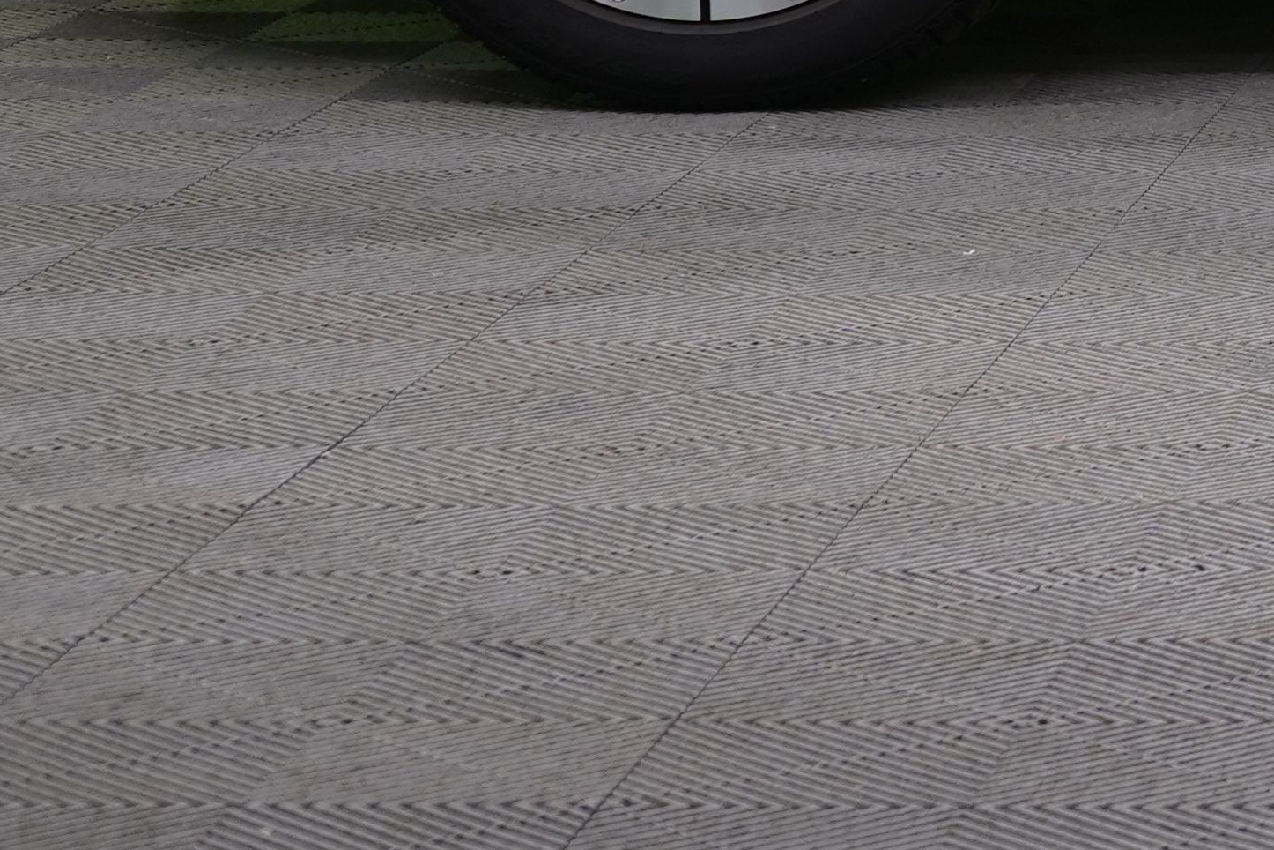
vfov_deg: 6.8
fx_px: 6900
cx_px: 2187
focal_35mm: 195
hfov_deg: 10.0
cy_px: -820
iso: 400
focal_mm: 47
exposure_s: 1/30
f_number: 5
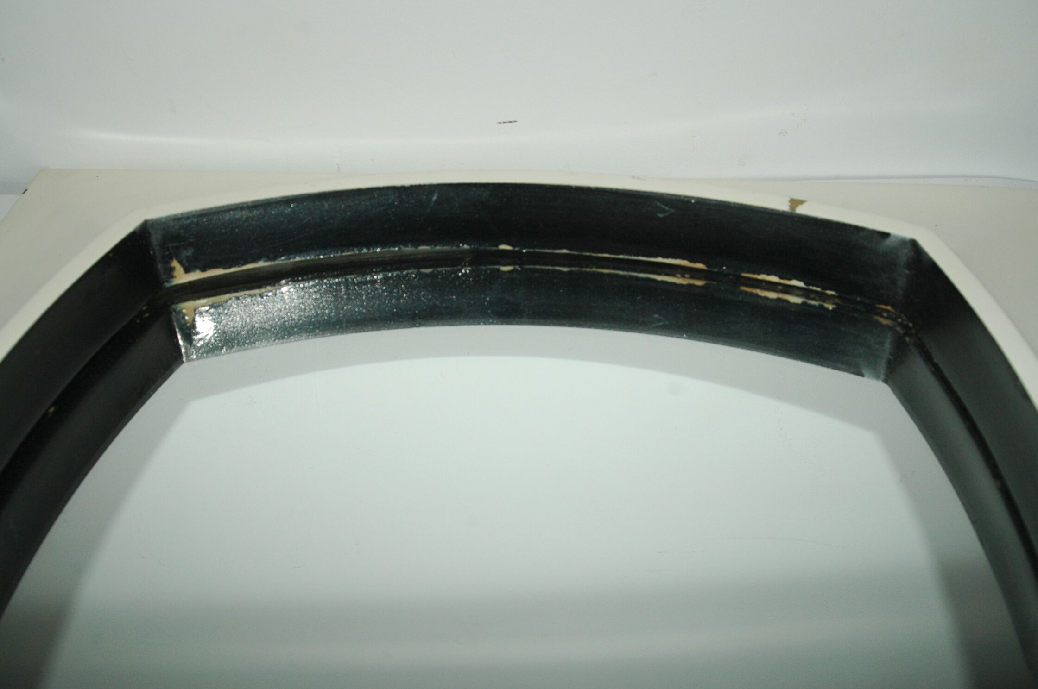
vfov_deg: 31.8
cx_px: 519
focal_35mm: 42
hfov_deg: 46.4
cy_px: 344
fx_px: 1210
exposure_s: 1/125
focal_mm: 28
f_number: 7.1
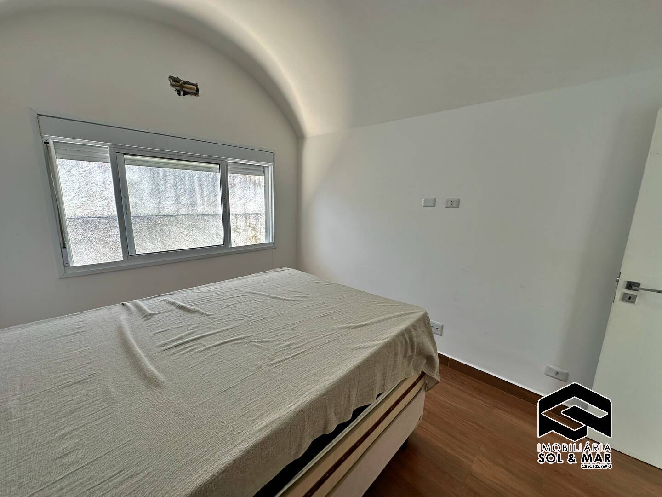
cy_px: 248
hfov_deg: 102.1
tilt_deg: -10.6
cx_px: 331
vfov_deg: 85.7
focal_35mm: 14
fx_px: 268
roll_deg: -1.9
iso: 50
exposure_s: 1/120
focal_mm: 2.22
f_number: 2.2
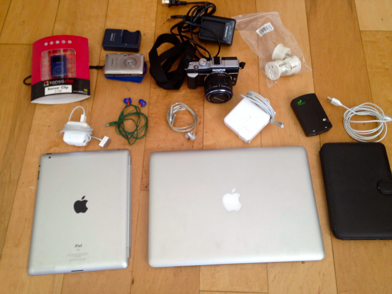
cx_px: 196
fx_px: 396
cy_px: 147
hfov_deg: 52.6
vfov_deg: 40.7
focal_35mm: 35
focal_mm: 4.28
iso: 64
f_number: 2.4
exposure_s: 1/30
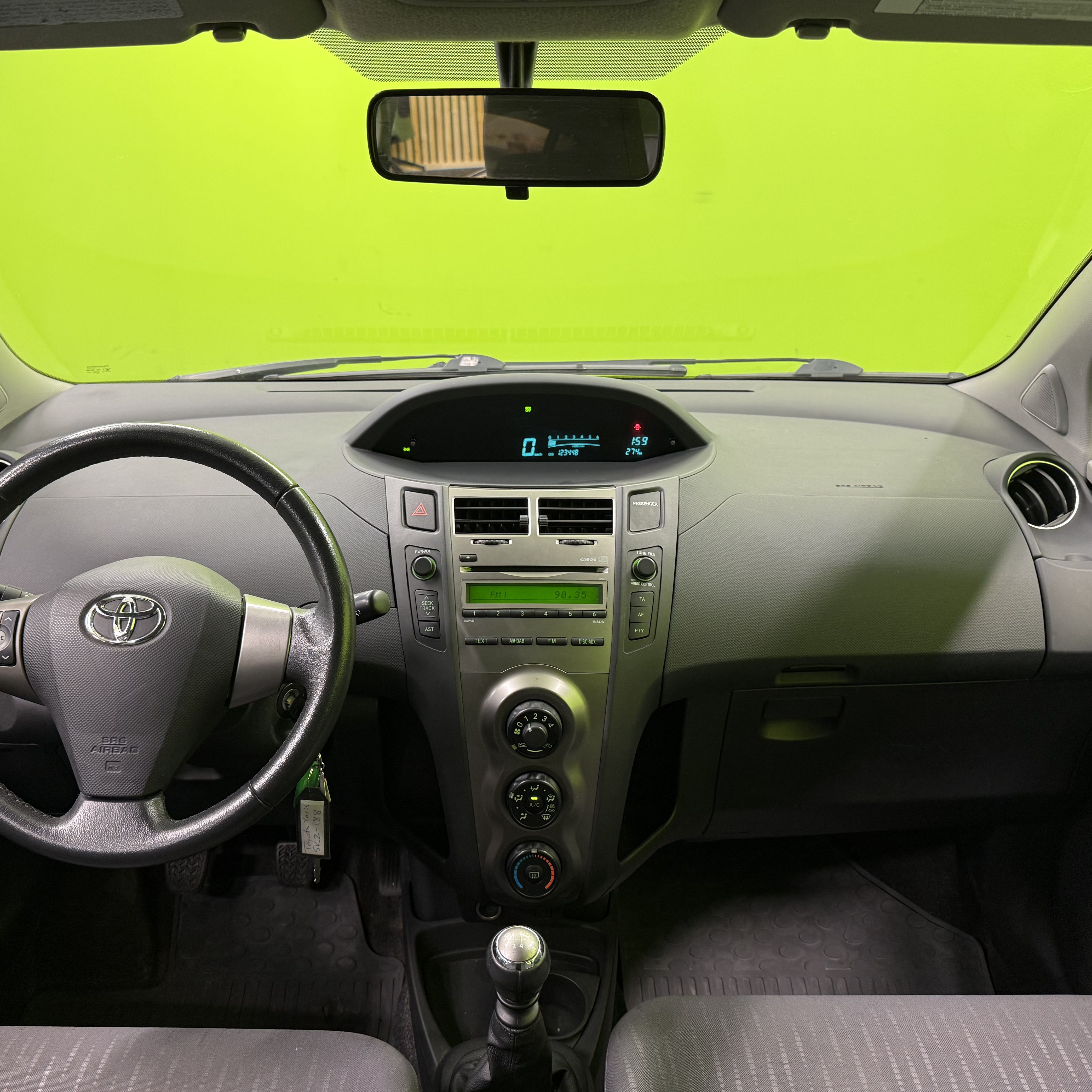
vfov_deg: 55.6
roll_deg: +0.3
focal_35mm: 29
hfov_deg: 55.5
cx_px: 490
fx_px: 1035
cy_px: 544
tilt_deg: -17.7
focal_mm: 6.76
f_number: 1.78
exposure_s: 1/50
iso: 125
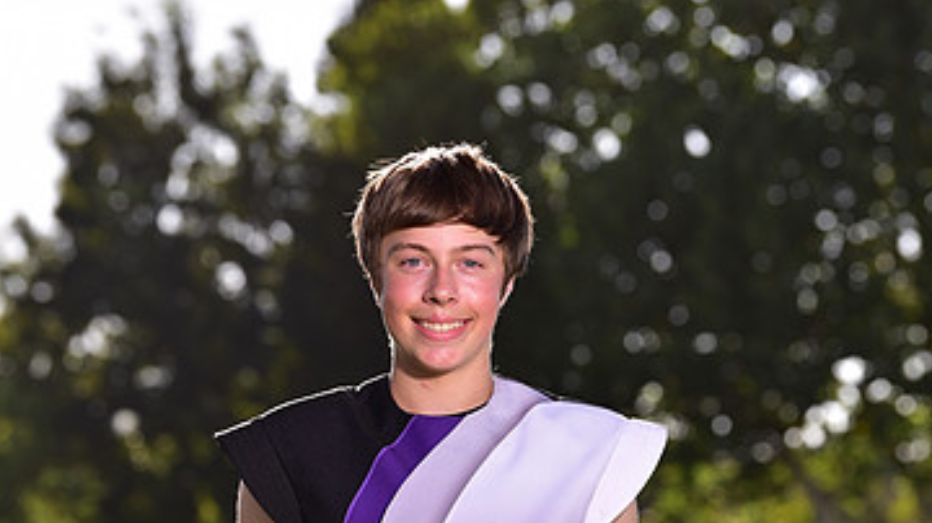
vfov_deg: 5.3
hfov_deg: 9.5
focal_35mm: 228
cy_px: 640
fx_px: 5631
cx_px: 439
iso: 80
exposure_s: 1/250
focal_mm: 135
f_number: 5.6
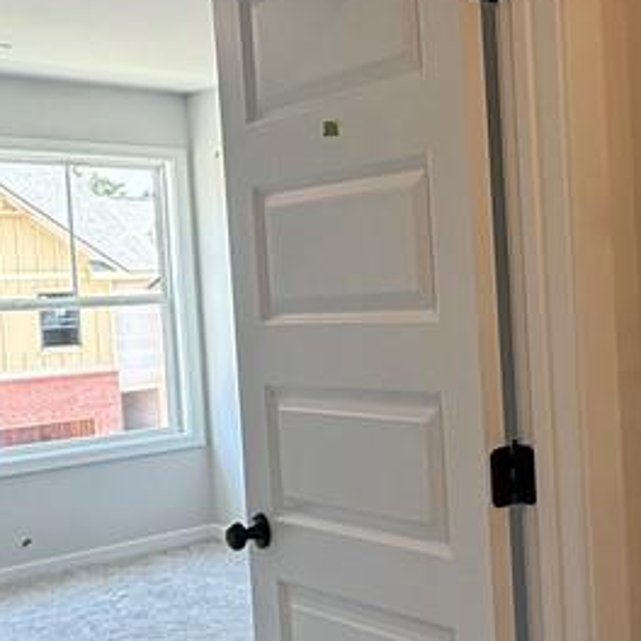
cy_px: 313
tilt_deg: -2.5
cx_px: 809
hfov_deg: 29.3
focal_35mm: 48
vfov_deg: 35.4
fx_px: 1006
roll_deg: +2.1
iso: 160
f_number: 2.2
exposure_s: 1/120
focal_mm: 2.22
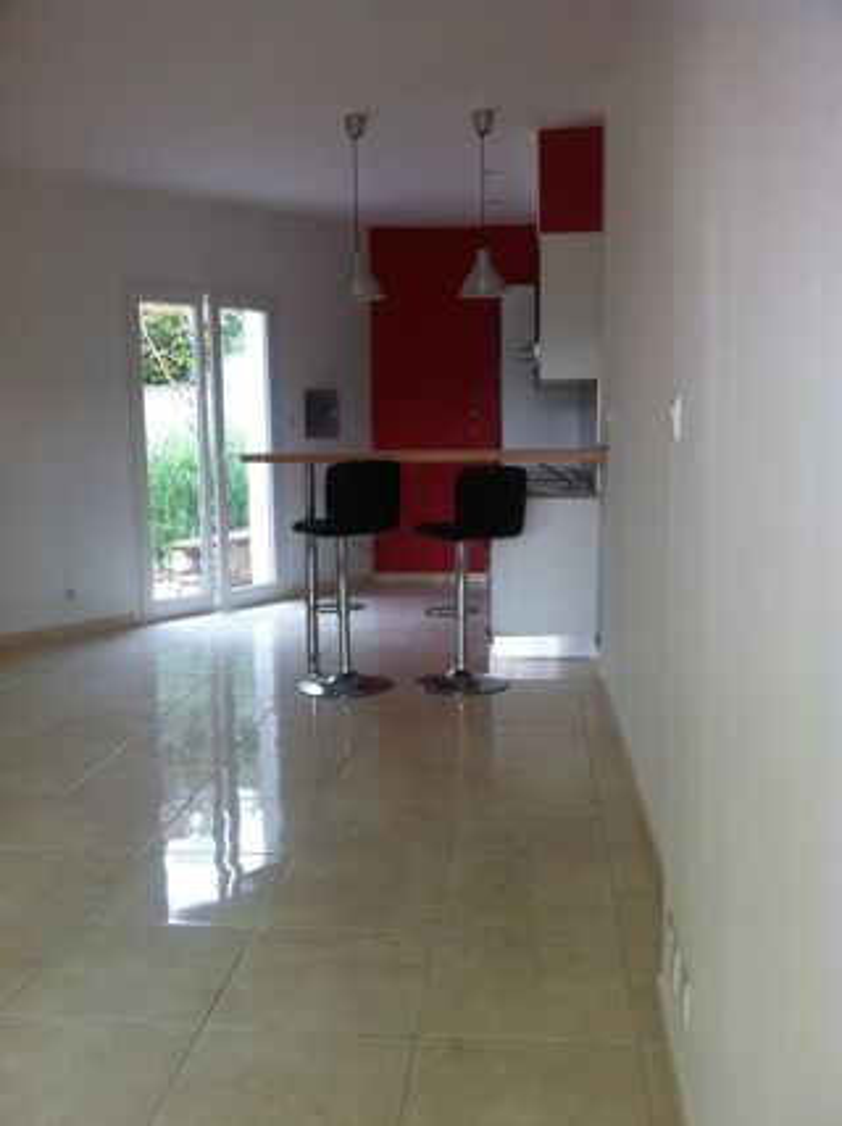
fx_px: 1137
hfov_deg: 40.6
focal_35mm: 35
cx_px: 421
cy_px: 563
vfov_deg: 52.7
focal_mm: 3.85
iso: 100
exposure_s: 1/30
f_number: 2.8
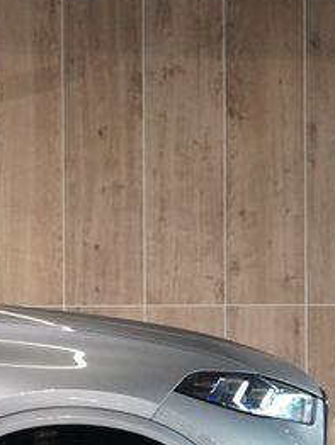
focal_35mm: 229
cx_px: -457
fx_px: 2950
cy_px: 378
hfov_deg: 6.2
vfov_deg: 8.6
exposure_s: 1/160
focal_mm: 61
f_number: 5.6
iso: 6400
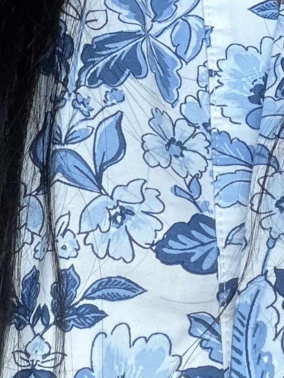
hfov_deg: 12.1
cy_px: -307
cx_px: 231
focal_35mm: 122
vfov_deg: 14.2
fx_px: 1333
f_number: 1.9
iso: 80
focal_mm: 2.71
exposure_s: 1/107
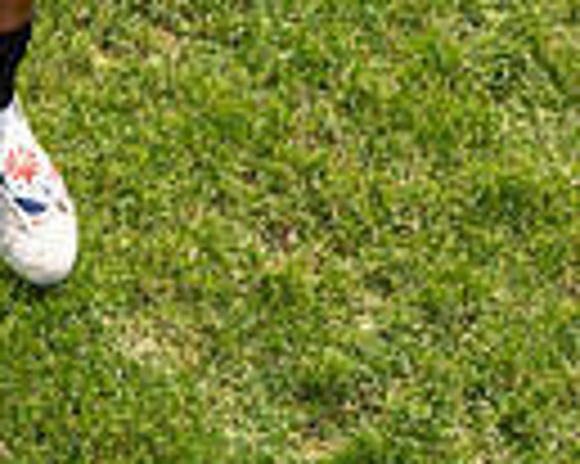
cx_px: -85
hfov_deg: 13.6
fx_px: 2367
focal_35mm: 138
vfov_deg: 10.1
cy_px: -536
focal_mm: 42
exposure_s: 1/200
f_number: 9
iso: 100
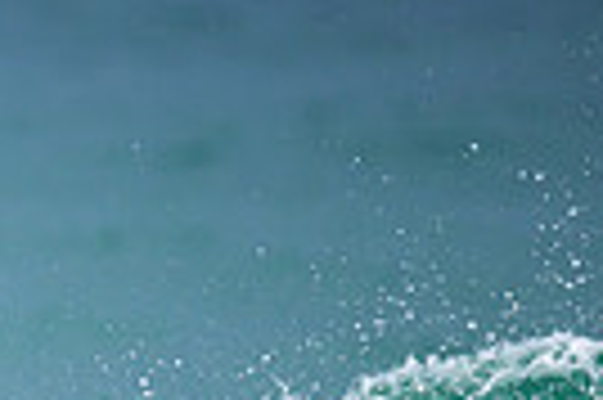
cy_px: 685
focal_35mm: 3474
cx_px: -508
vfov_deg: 0.4
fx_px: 58118
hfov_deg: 0.6
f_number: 6.3
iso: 220
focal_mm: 800
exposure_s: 1/2000
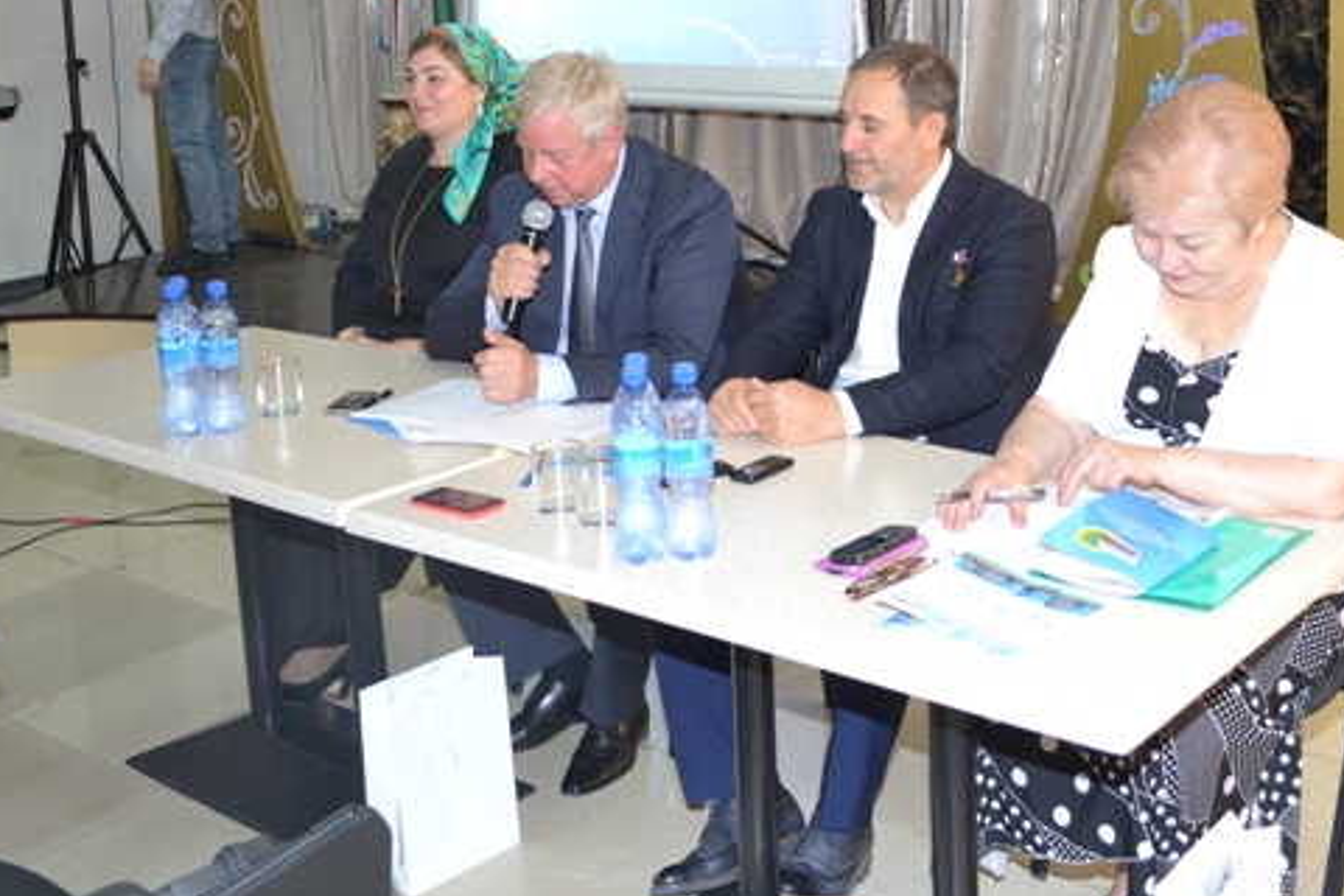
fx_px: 1643
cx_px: 886
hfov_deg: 43.9
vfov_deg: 29.8
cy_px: 185
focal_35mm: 44
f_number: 4
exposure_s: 1/30
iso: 360
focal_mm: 18
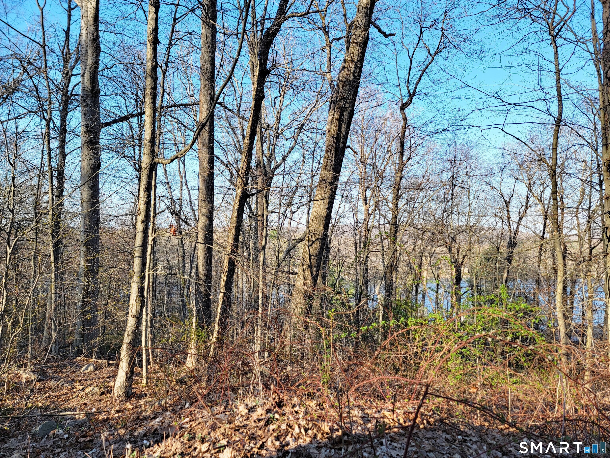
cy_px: 229
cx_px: 305
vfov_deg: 56.8
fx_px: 423
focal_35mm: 24
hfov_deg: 71.6
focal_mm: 6.7
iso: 16
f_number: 1.8
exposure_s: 1/307
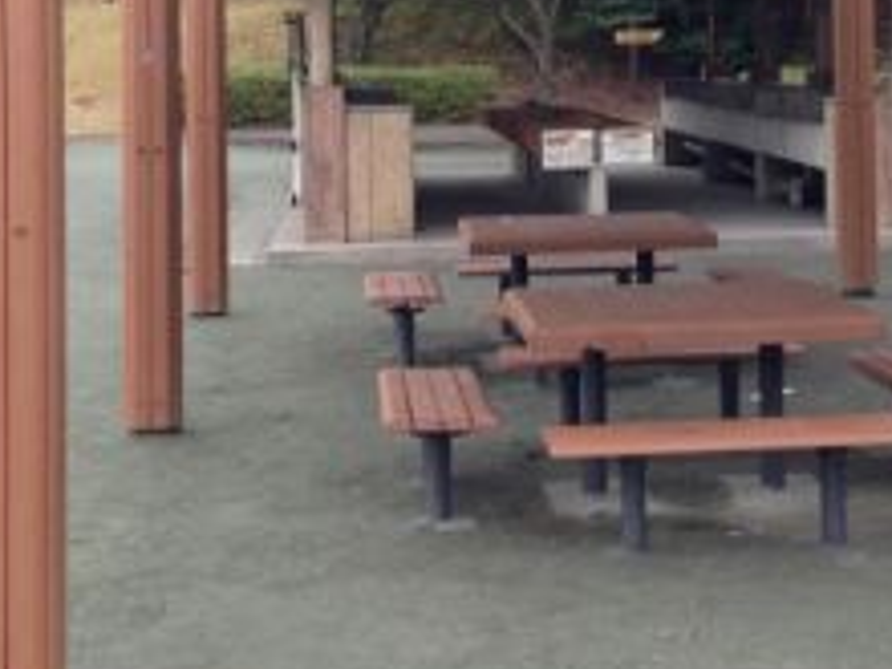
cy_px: 20
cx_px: 637
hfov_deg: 21.6
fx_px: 2319
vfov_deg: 16.1
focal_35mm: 90
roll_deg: +0.9
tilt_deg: +0.2
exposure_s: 1/120
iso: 64
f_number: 2.4
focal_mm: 4.12
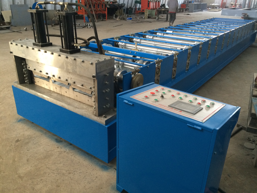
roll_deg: -0.1
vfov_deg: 48.2
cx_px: 128
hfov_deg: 61.7
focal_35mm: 29
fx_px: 215
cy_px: 96
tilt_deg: -25.4
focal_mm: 4.15
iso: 160
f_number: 2.2
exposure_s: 1/30
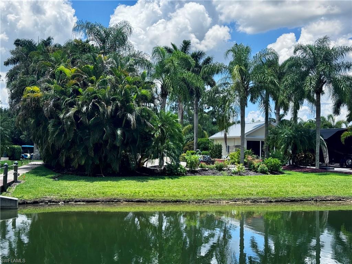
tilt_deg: +1.5
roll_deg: -1.5
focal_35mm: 48
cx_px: 176
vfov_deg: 30.3
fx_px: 488
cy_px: 132
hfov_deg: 39.7
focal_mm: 6.76
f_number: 1.78
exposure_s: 1/2959
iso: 64
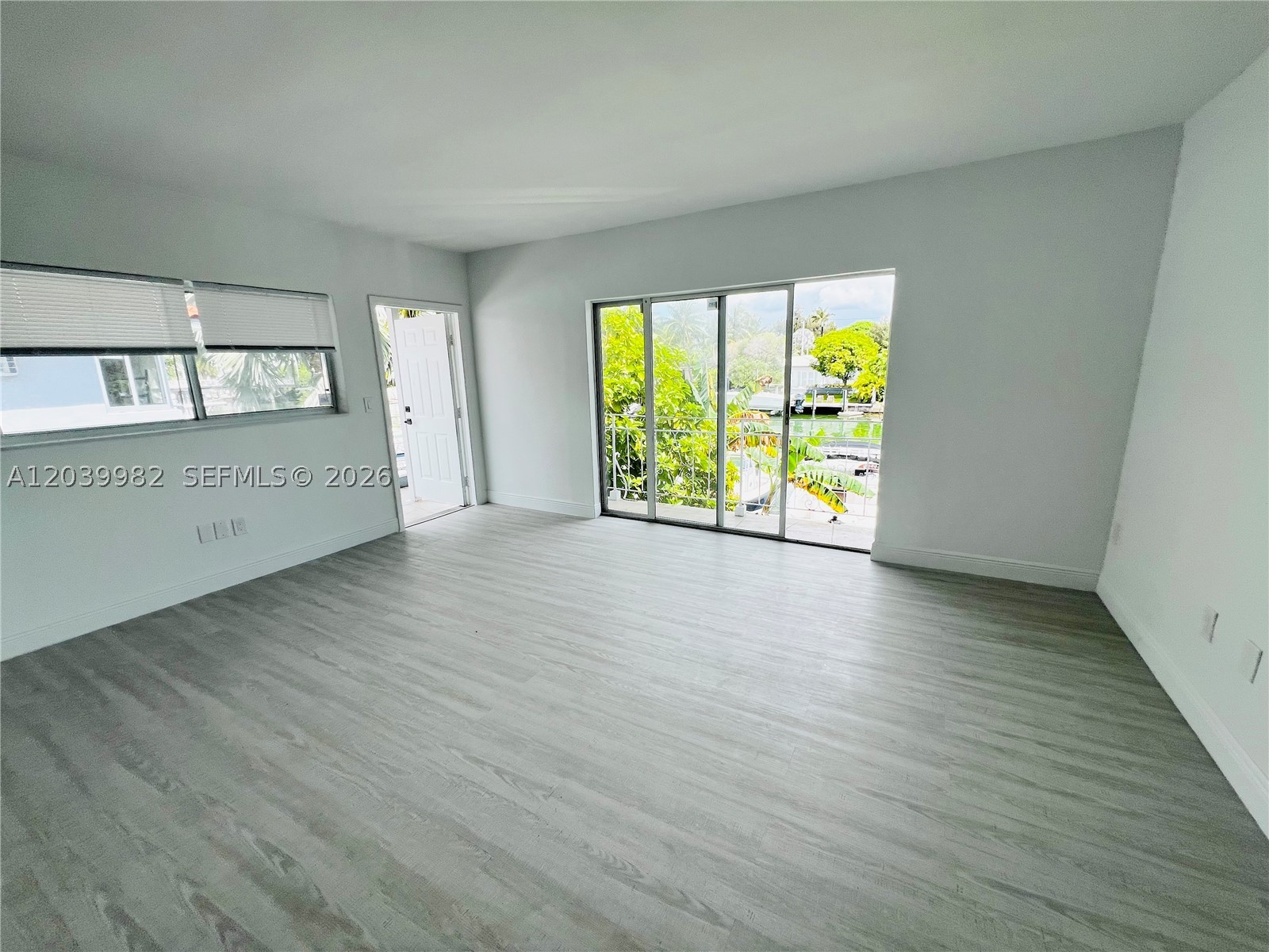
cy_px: 476
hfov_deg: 106.2
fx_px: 477
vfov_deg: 89.9
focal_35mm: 13
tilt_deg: -13.8
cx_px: 634
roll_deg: +2.5
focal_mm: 1.57
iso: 32
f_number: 1.8
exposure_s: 1/598
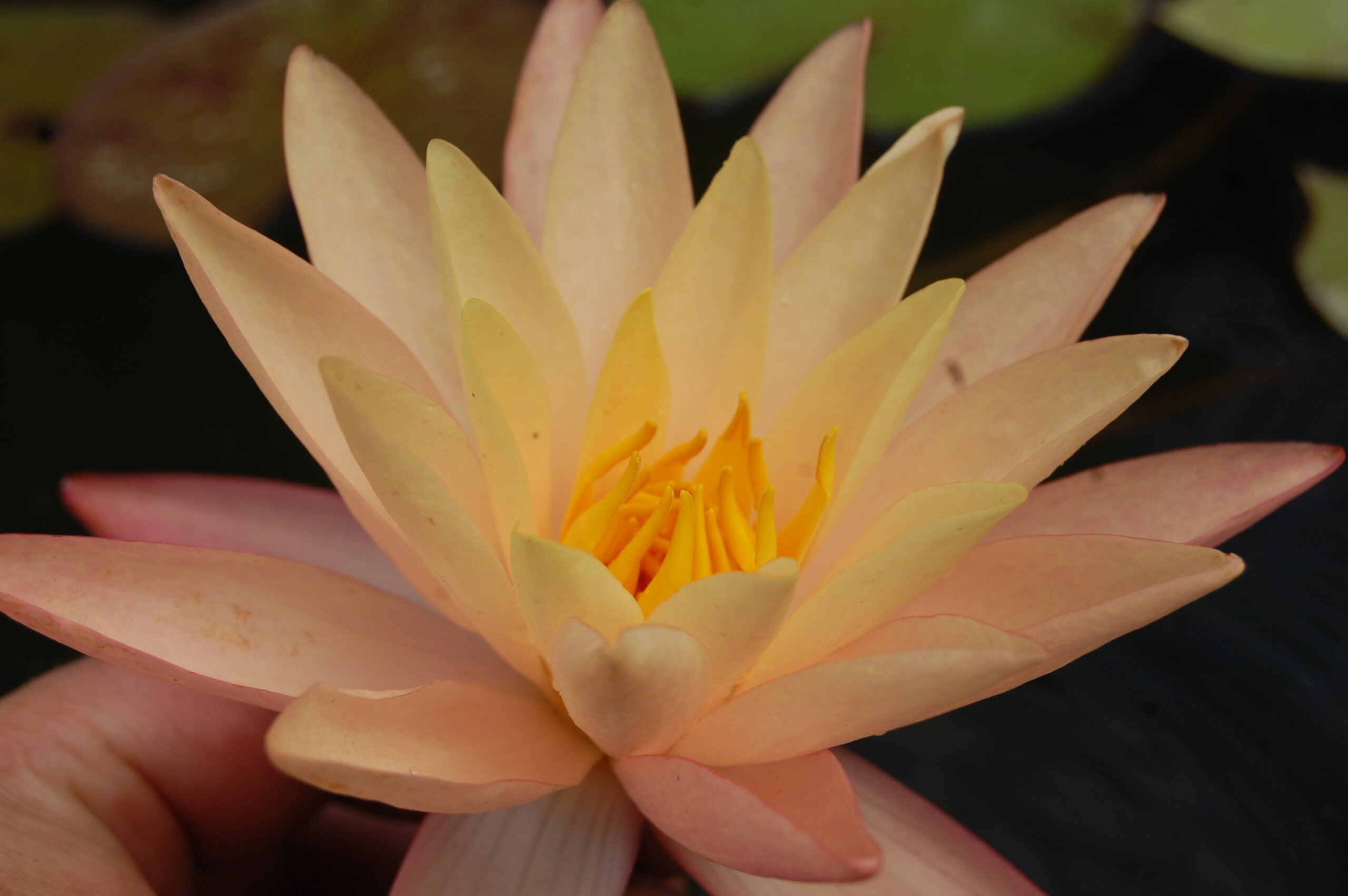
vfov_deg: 18.9
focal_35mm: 72
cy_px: 448
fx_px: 2694
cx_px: 674
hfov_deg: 28.1
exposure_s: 1/400
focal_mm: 48
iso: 200
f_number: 10
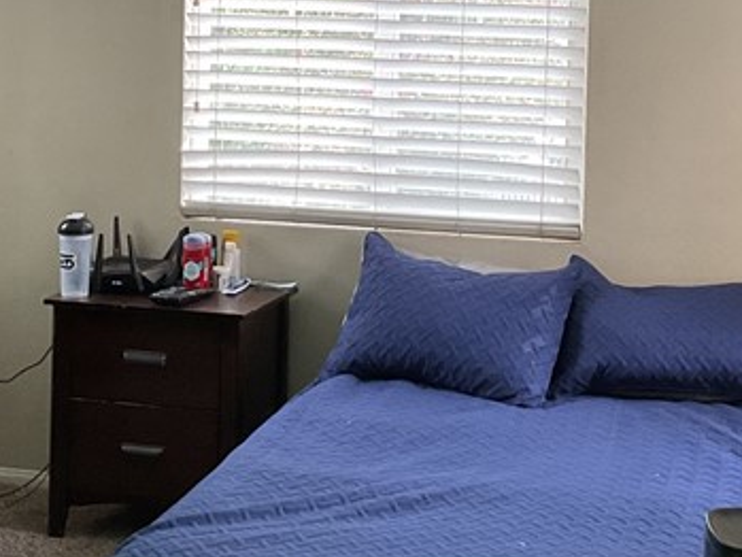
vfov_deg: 17.1
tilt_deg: -2.7
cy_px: 38
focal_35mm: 85
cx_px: 421
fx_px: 1823
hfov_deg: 23.0
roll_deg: -1.4
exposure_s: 1/60
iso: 160
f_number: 1.8
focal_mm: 3
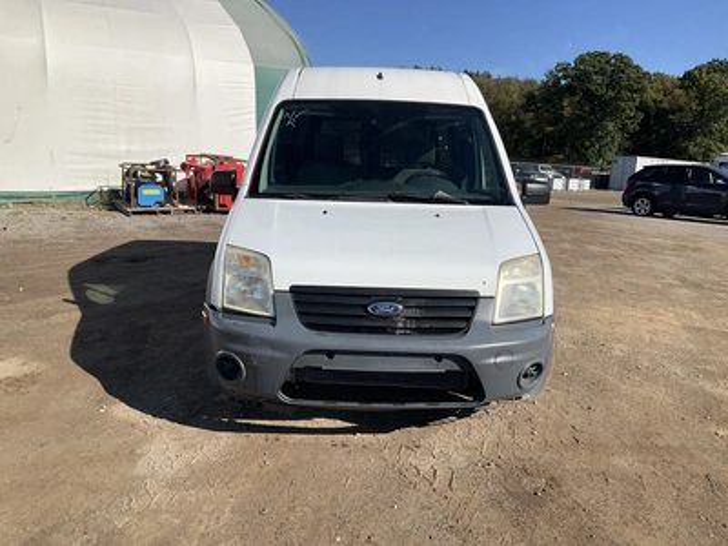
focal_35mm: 29
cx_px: 364
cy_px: 273
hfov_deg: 61.7
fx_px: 610
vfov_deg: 48.2
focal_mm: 3
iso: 25
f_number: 1.8
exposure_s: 1/3125
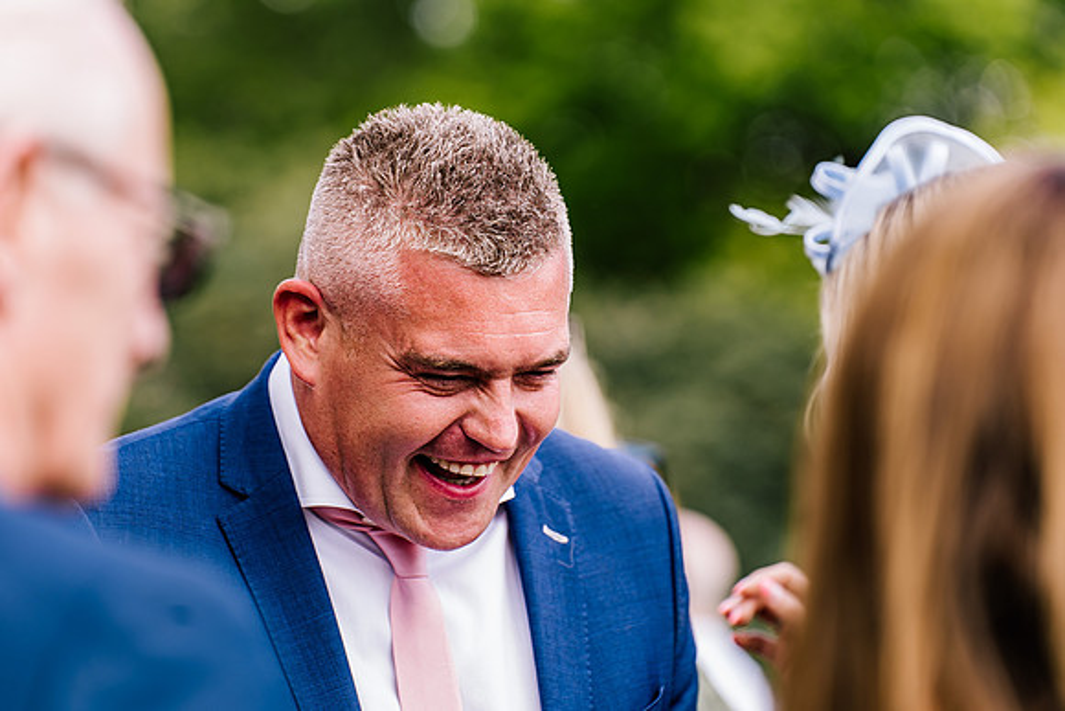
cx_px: 532
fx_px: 5326
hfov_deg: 11.4
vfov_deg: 7.6
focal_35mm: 180
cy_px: 356
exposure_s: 1/160
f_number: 4
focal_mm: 180
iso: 160
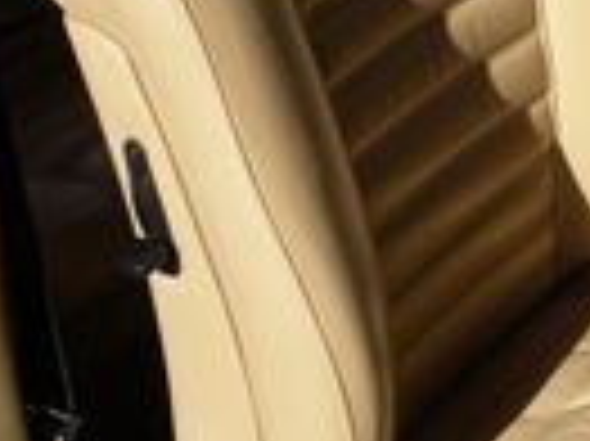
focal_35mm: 96
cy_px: -32
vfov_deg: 15.0
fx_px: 1635
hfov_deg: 20.2
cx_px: 477
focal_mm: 5.8
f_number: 2.6
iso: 80
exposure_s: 1/800
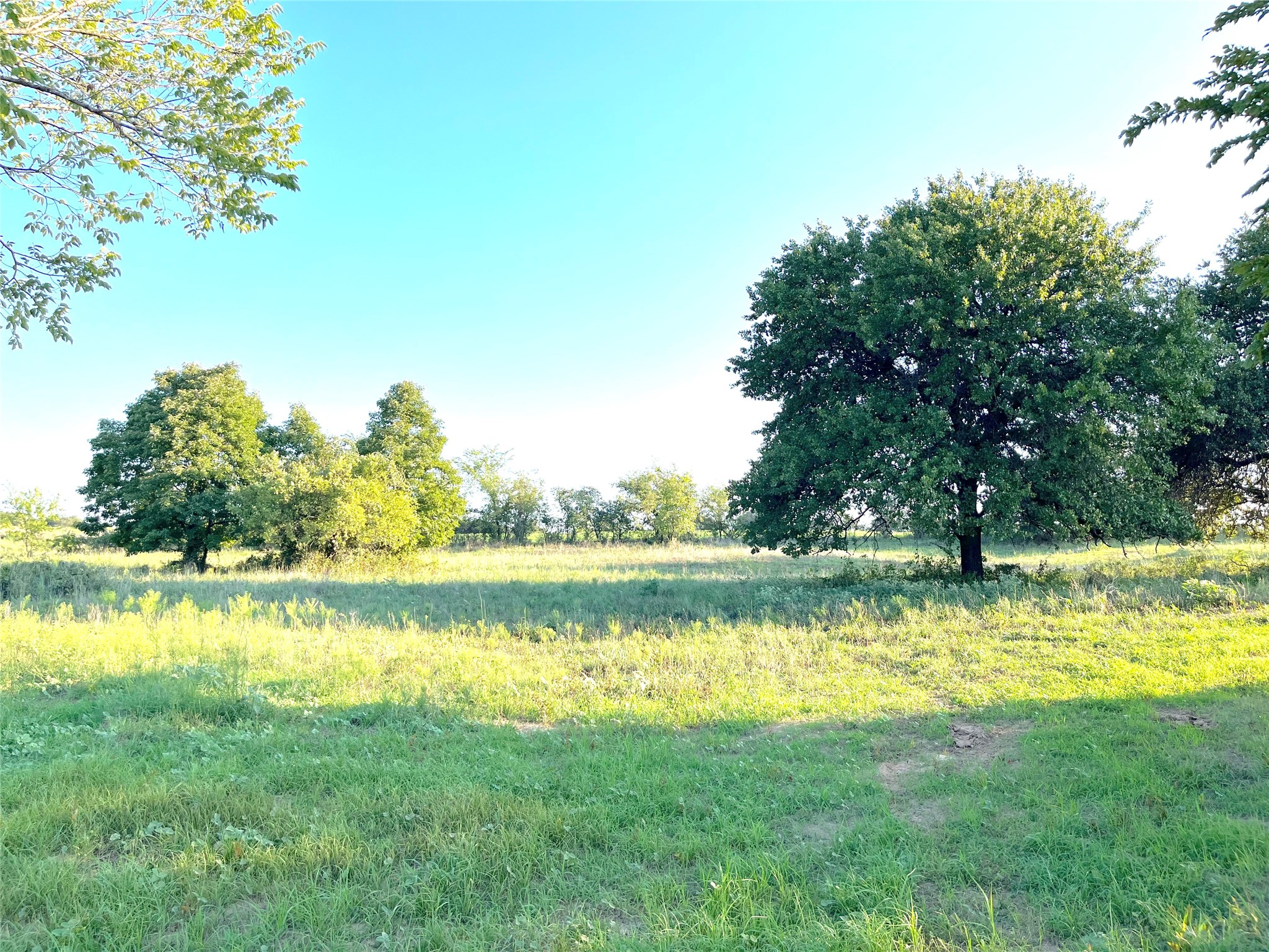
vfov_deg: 53.1
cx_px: 634
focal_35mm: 26
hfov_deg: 67.3
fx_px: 953
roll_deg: -0.7
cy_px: 476
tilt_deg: +6.6
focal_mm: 5.1
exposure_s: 1/1672
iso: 50
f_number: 1.6
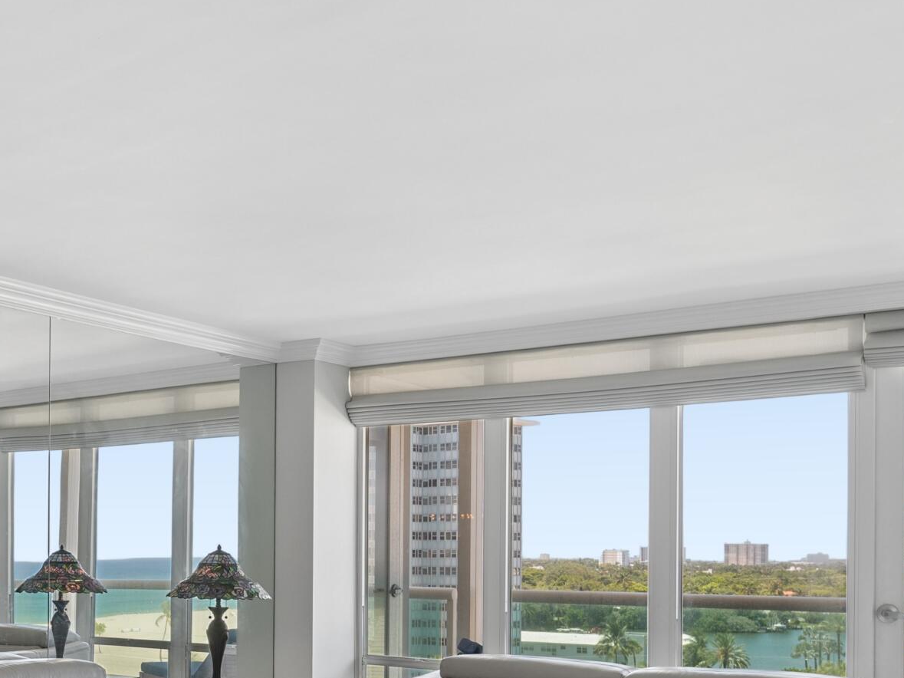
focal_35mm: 44
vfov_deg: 31.9
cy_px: 553
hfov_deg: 39.8
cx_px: 89
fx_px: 1149
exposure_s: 1/125
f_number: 8
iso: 250
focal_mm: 18
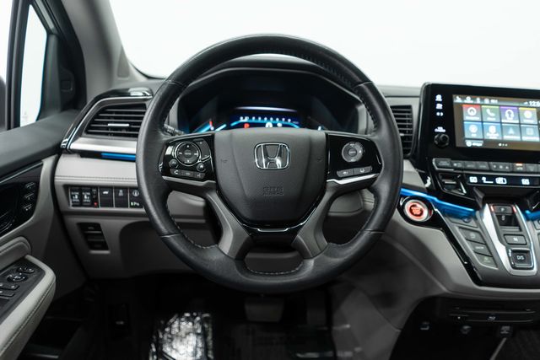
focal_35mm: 28
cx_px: 270
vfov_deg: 46.4
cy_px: 180
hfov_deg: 65.5
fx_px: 420
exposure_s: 1/40
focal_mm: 28
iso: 640
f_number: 3.2
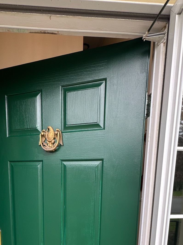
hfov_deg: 50.3
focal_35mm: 27
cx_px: 59
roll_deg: +0.2
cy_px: 204
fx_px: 190
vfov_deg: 58.9
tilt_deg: -10.0
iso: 80
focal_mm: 2.22
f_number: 2.2
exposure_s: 1/99
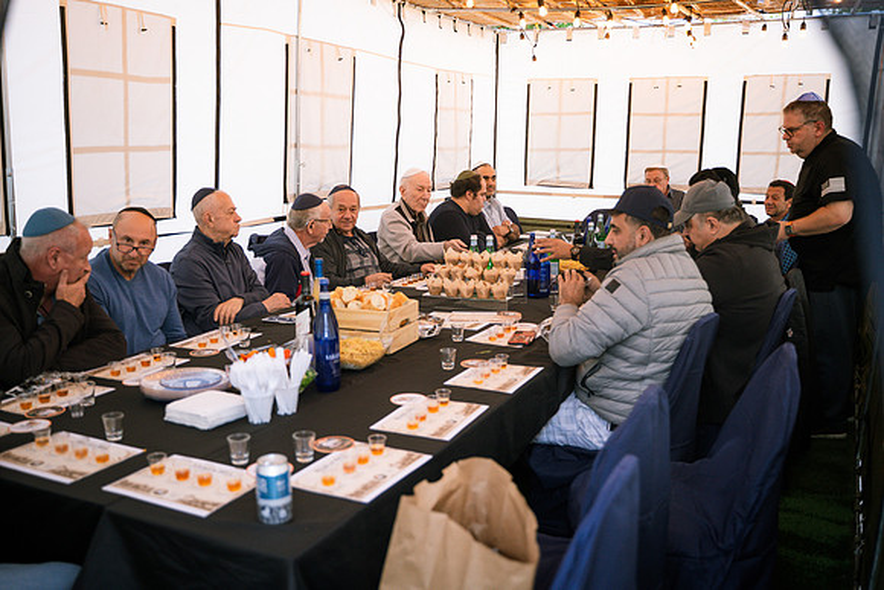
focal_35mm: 34
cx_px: 442
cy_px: 295
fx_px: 835
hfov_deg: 55.8
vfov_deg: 38.9
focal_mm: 34
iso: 1250
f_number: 2.8
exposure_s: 1/160
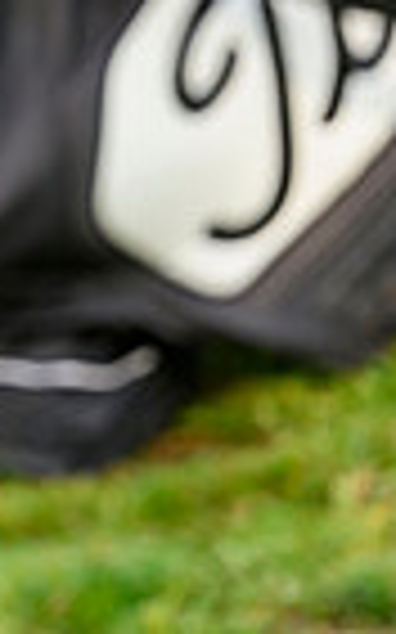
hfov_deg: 1.6
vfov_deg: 2.6
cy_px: -117
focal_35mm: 805
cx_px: -1065
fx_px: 13915
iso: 500
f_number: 5
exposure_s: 1/400
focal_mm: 165
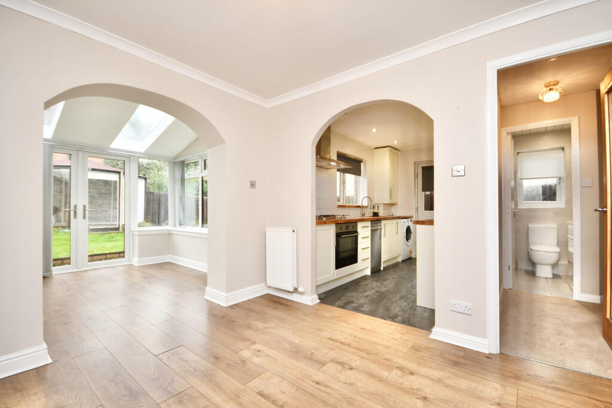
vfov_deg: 77.3
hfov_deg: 100.4
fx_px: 255
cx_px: 306
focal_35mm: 15
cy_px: 204
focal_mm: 10
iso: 250
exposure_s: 1/60
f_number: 4
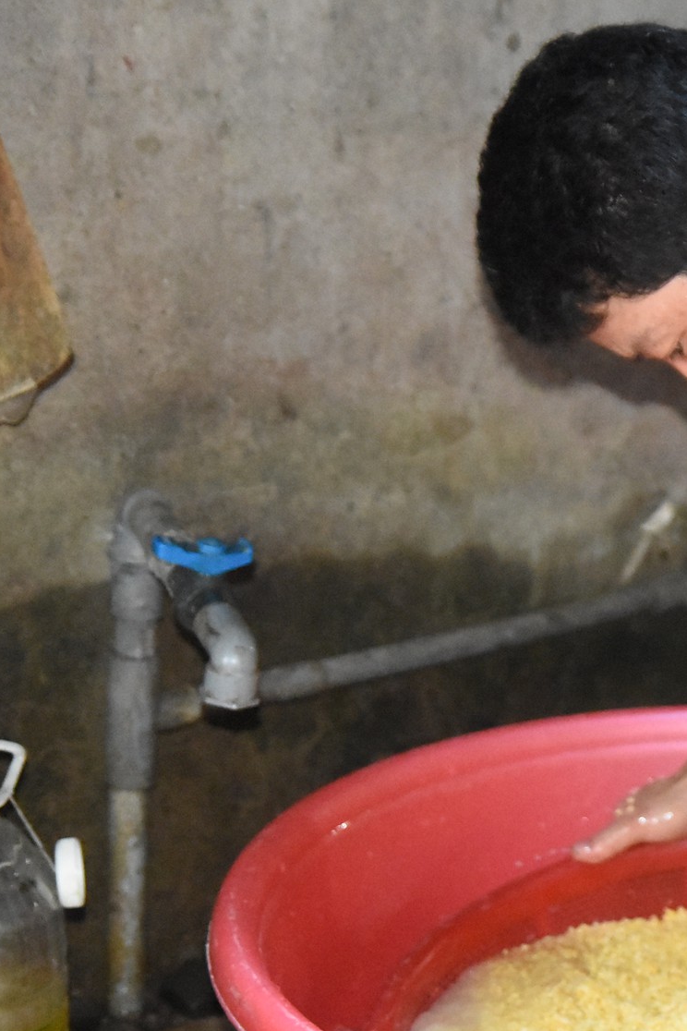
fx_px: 3234
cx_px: 816
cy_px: 601
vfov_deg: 18.1
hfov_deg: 11.9
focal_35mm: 113
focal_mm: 42
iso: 8000
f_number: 2.8
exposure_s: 1/250
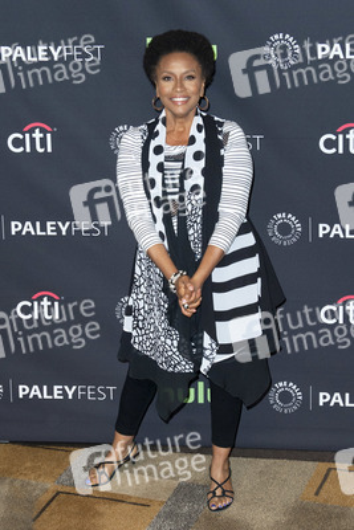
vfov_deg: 43.6
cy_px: 265
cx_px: 177
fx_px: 663
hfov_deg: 29.9
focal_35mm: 45
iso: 640
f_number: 5.6
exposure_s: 1/320
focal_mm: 45
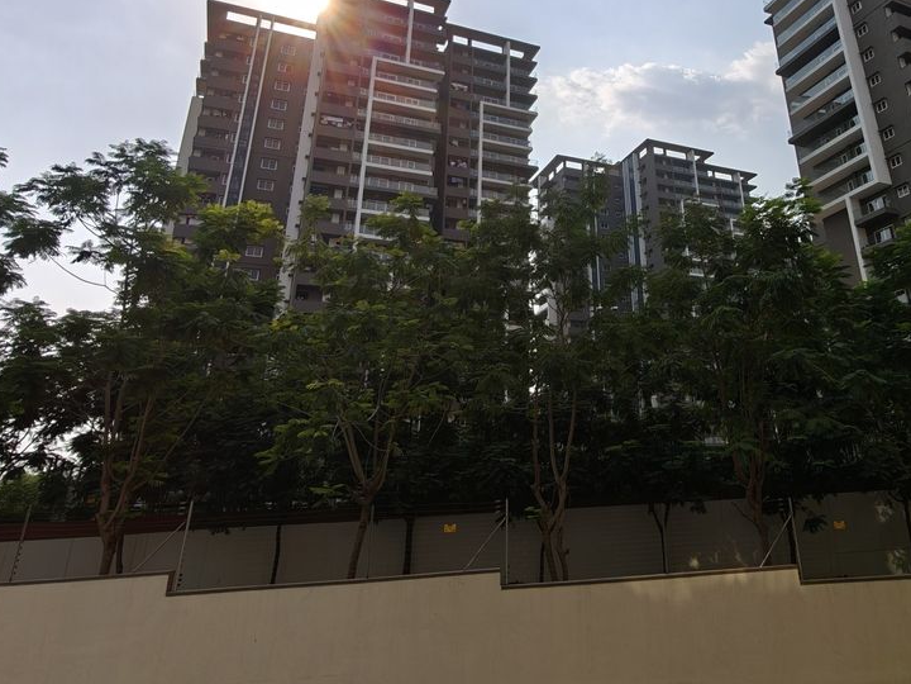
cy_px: 180
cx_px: 601
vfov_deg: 52.7
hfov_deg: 67.6
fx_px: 658
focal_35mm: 25
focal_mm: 2.3
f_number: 2
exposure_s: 1/546
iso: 50
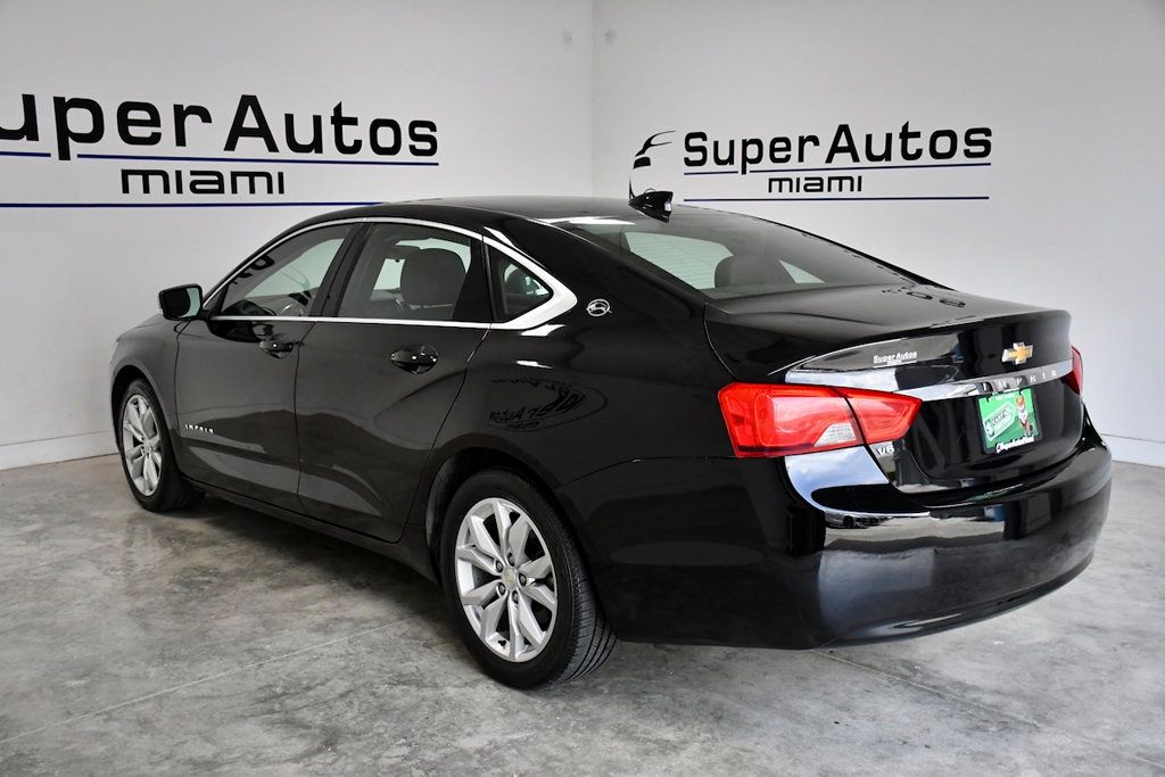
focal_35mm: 34
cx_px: 582
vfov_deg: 38.9
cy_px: 388
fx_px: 1100
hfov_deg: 55.8
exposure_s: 1/2000
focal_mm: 23
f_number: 4
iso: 2500
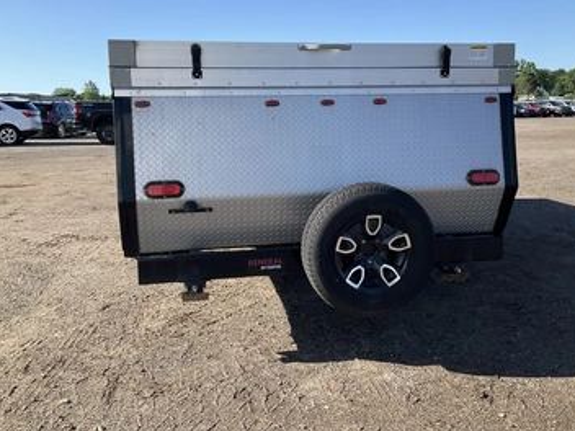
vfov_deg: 42.9
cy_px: 193
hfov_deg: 55.3
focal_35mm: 33
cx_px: 297
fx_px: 548
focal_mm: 3
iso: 25
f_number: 1.8
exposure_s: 1/1121
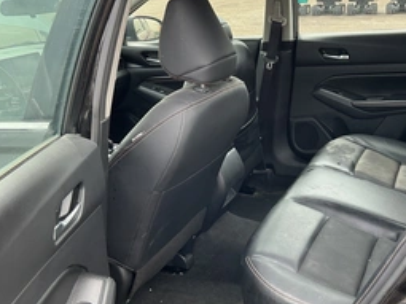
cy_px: 150
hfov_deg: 42.1
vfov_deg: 32.8
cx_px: 288
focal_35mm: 44
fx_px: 516
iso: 20
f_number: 1.8
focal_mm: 3
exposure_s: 1/123
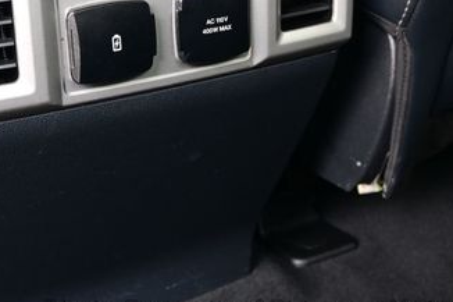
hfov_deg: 34.1
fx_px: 723
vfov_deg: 23.1
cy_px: 40
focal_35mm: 57
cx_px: 115
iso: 450
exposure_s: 1/30
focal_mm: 19.5
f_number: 3.8
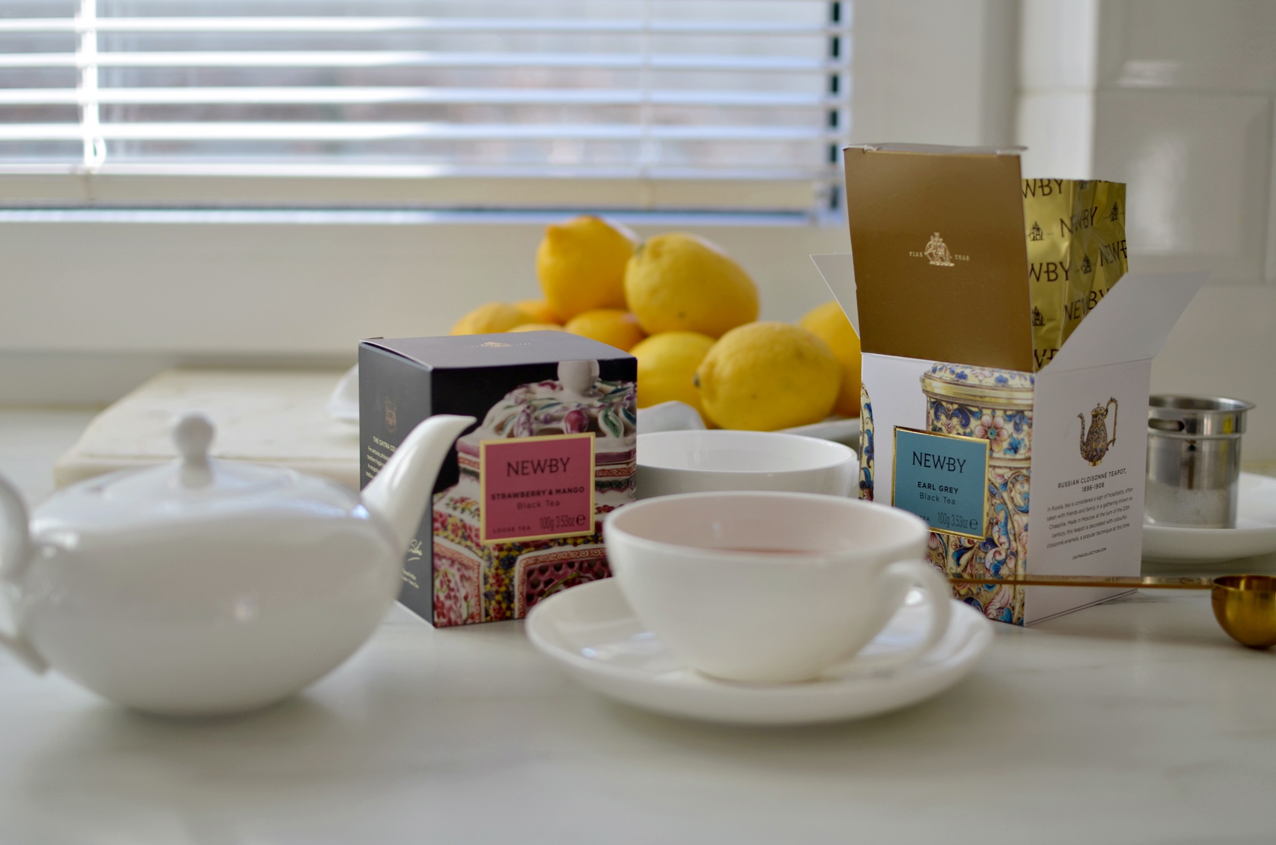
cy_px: 422
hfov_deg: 37.9
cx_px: 638
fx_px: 1857
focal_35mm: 52
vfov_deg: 25.6
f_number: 2.8
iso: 100
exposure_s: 1/200
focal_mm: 35
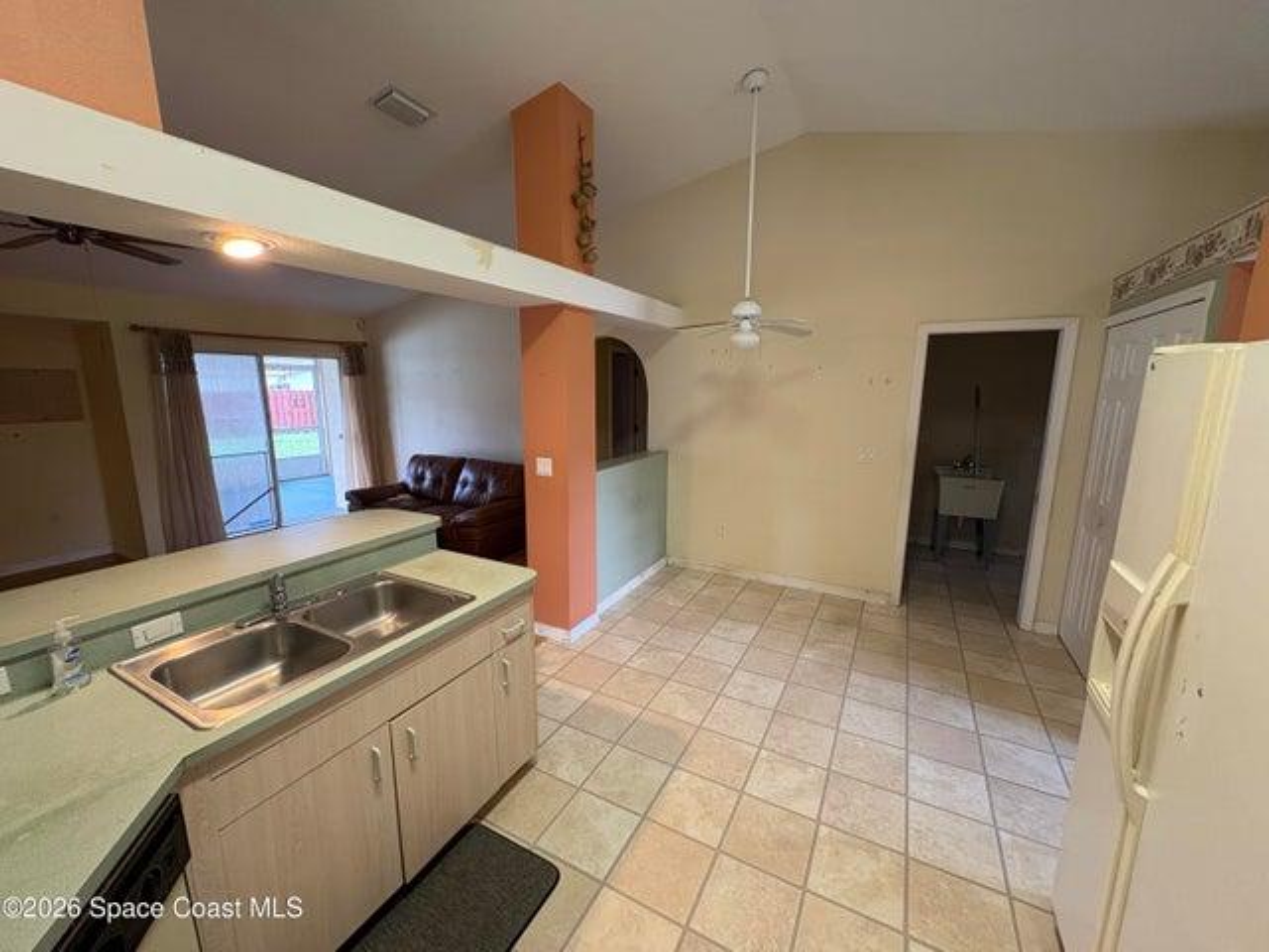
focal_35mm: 14
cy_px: 476
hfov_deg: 102.1
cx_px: 634
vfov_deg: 85.7
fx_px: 513
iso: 250
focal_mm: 2.22
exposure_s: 1/60
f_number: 2.2
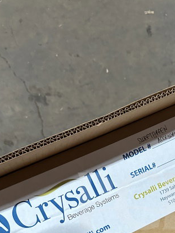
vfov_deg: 37.4
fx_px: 317
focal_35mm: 47
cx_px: 128
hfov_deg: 30.4
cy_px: 217
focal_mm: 6.86
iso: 400
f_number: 1.78
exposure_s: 1/60
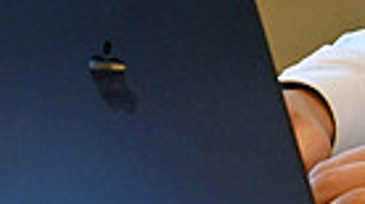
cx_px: 725
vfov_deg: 1.4
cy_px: -277
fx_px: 8529
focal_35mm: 883
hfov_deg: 2.4
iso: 4000
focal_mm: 200
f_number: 8
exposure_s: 1/200
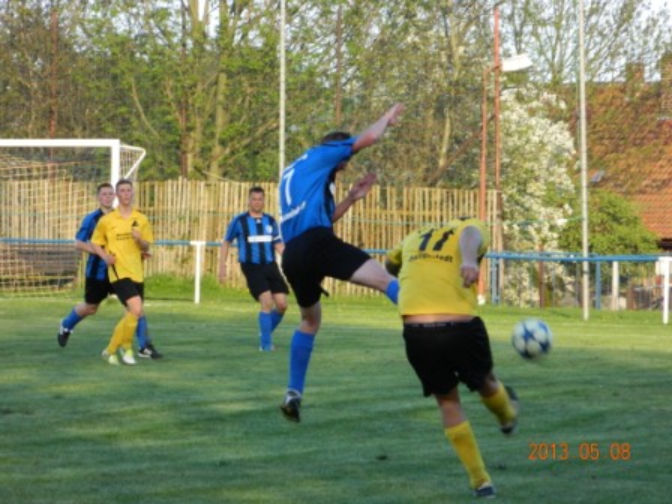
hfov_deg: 7.1
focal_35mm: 278
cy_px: 252
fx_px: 5397
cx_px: 336
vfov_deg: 5.3
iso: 400
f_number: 5.6
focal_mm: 50
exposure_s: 1/250
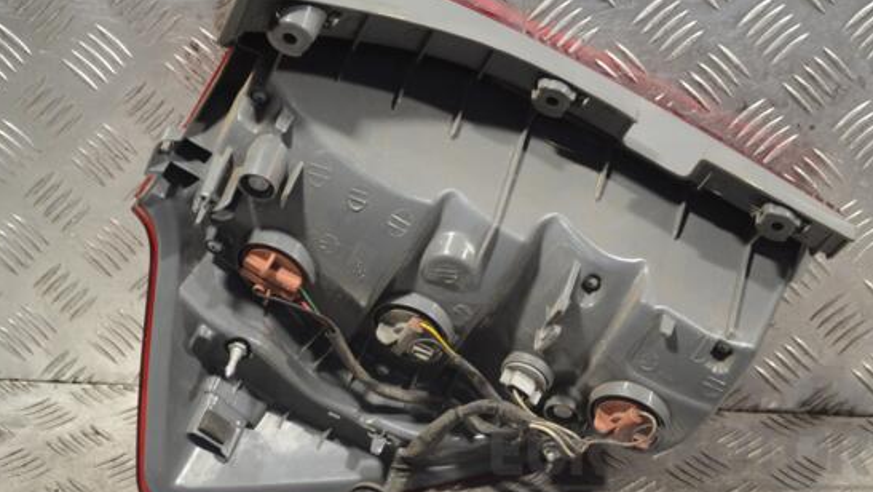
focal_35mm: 78
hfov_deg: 27.3
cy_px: 238
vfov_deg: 15.6
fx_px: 1796
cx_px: 461
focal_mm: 45
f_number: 5.3
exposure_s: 1/30
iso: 280
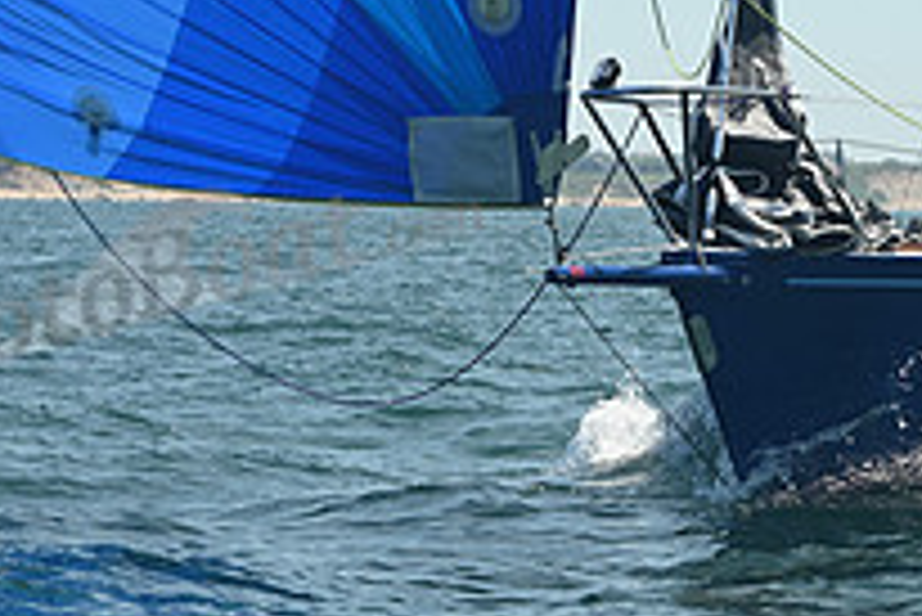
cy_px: -16
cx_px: 720
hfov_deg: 8.5
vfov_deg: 5.6
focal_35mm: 243
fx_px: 6228
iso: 320
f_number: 8
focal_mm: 86
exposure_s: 1/1000
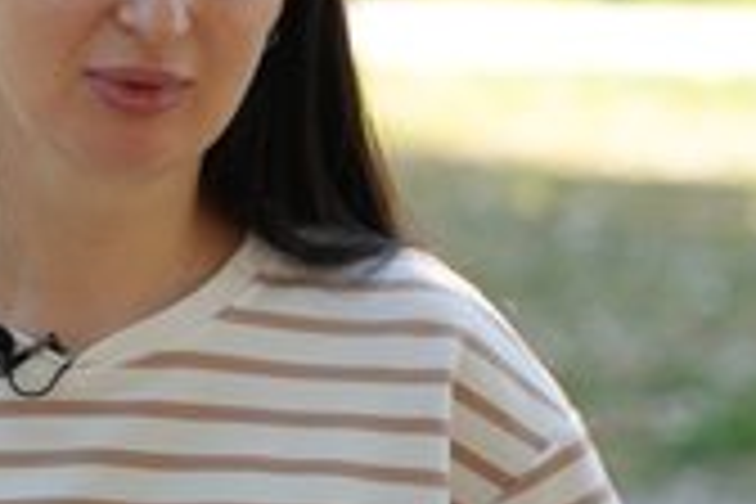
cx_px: 306
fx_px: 4599
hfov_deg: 9.4
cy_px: 137
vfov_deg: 6.3
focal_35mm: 219
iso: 160
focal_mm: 92
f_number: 4
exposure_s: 1/160
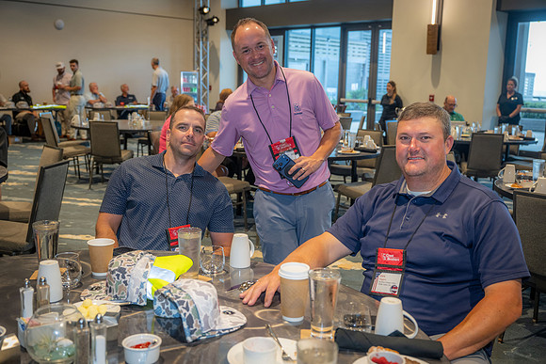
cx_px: 273
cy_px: 182
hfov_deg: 49.5
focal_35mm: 39
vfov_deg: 34.2
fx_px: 592
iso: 640
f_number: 4
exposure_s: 1/100
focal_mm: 39
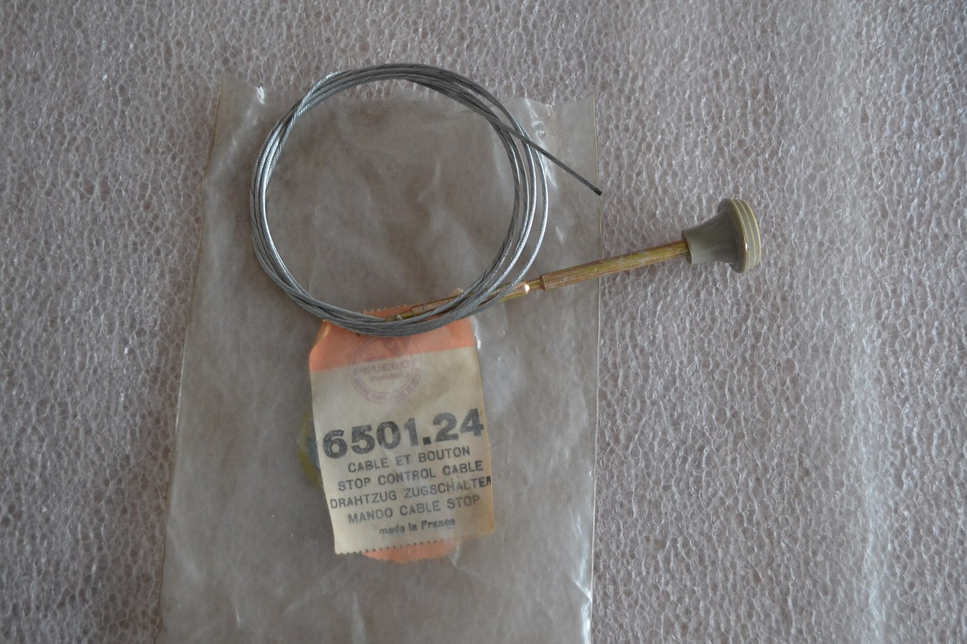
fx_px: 1209
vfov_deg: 29.9
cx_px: 484
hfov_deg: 43.6
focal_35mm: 45
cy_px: 322
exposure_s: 1/60
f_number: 4.5
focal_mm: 30
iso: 1250
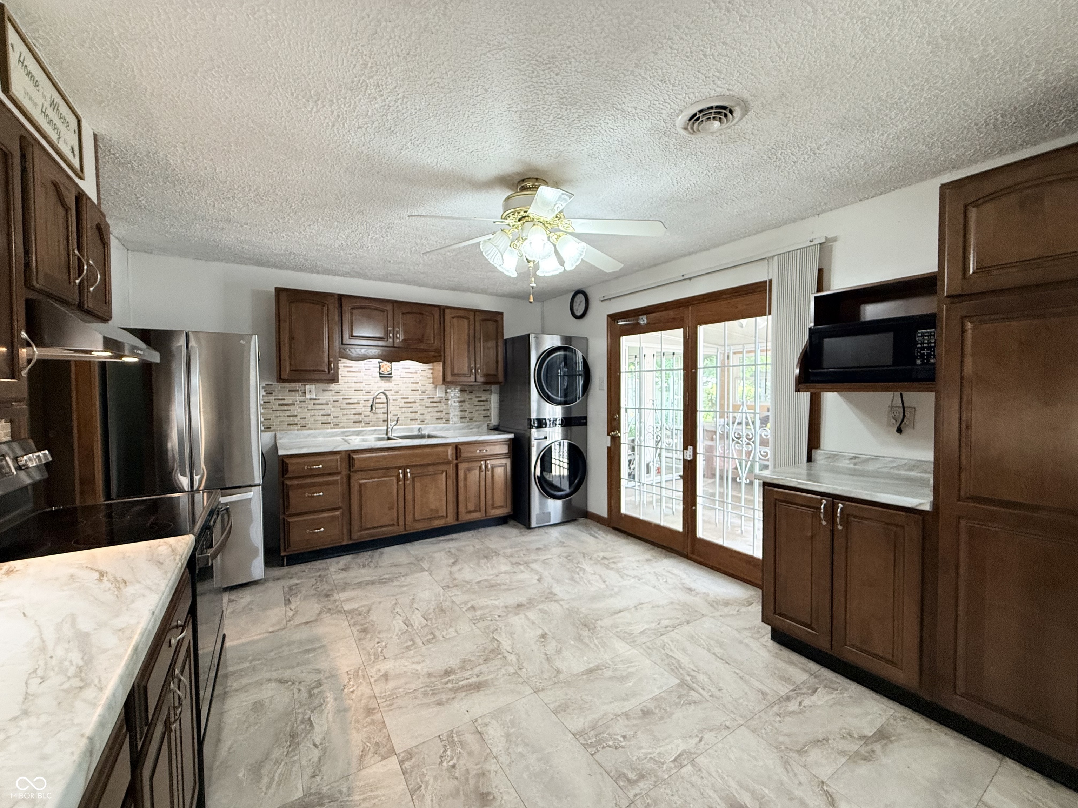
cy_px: 404
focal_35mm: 14
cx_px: 539
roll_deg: +0.0
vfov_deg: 85.7
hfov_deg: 102.1
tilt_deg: -1.7
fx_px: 436
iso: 250
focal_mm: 2.22
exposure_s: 1/120
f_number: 2.2
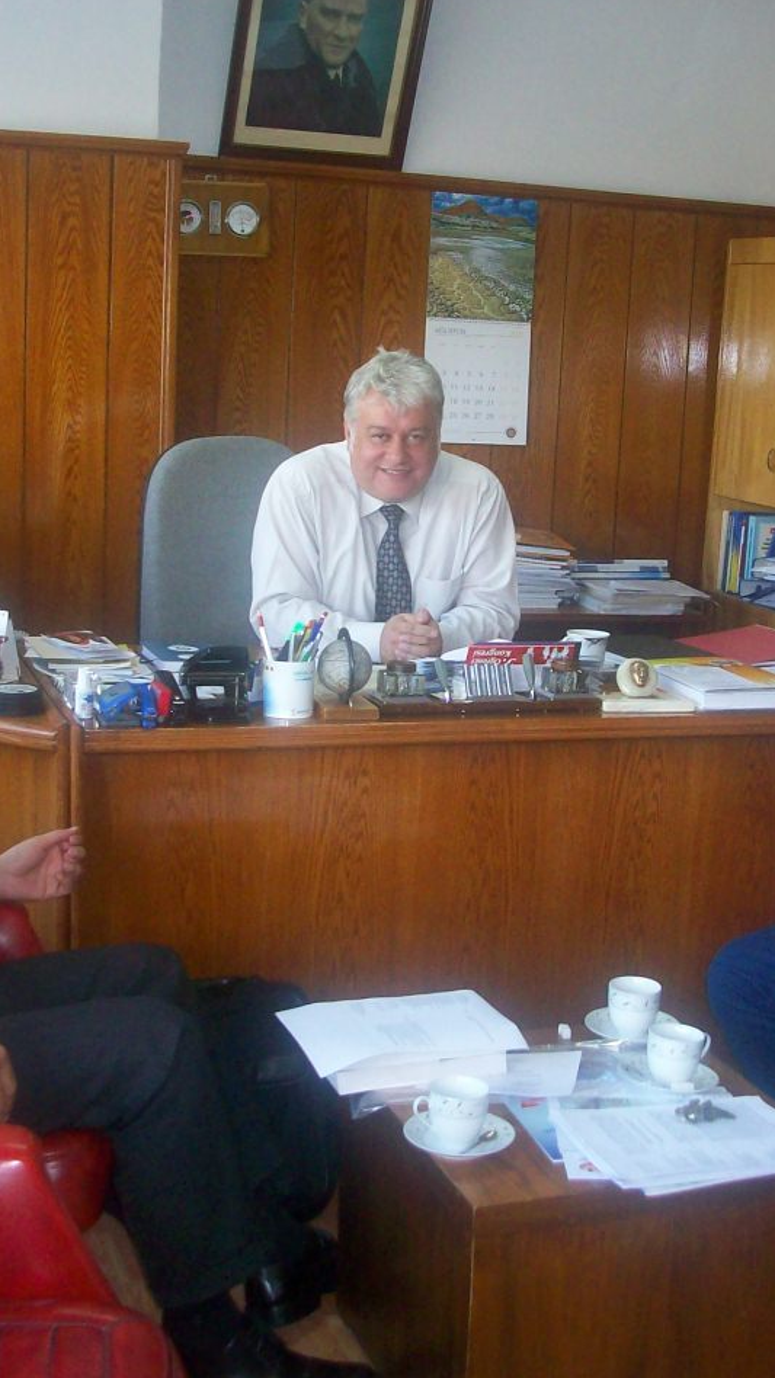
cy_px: 683
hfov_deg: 23.9
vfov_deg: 41.3
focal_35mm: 50
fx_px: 1827
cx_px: 477
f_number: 2.8
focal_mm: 5.7
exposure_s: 1/60
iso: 160
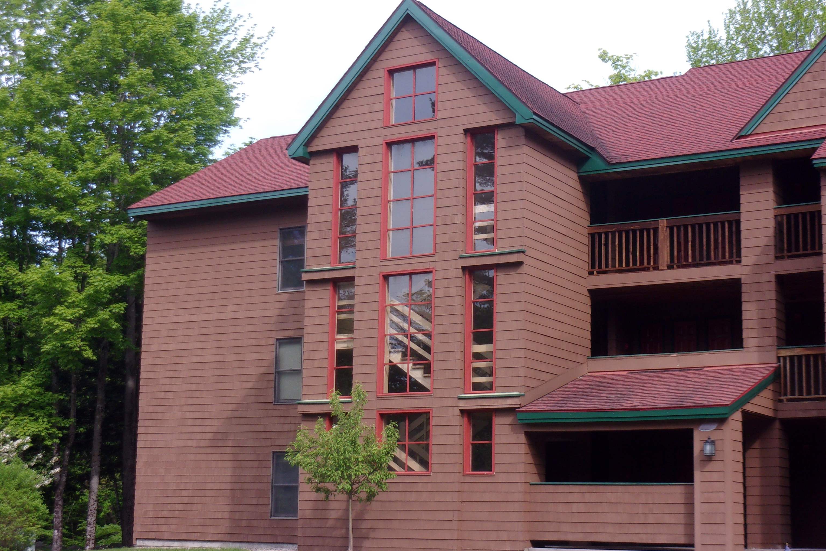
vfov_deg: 20.3
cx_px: 414
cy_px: 282
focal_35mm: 67
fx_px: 1537
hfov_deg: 30.1
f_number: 5.2
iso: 80
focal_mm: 11.5
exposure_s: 1/140
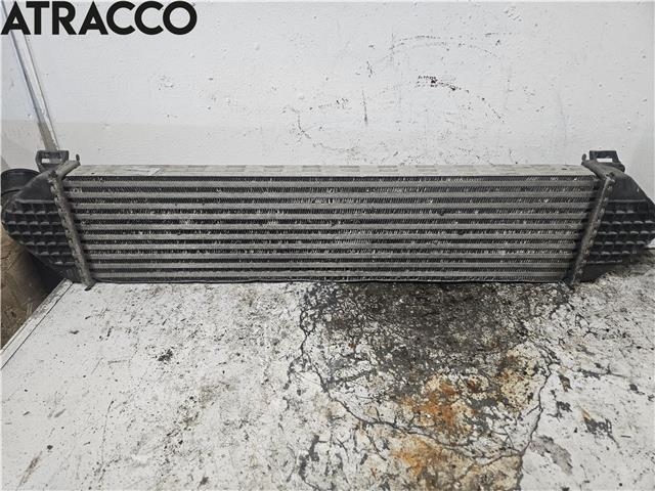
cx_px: 328
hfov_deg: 73.9
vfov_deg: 58.9
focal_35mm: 23
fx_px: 435
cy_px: 246
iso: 250
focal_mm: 5.4
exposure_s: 1/100
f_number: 1.8
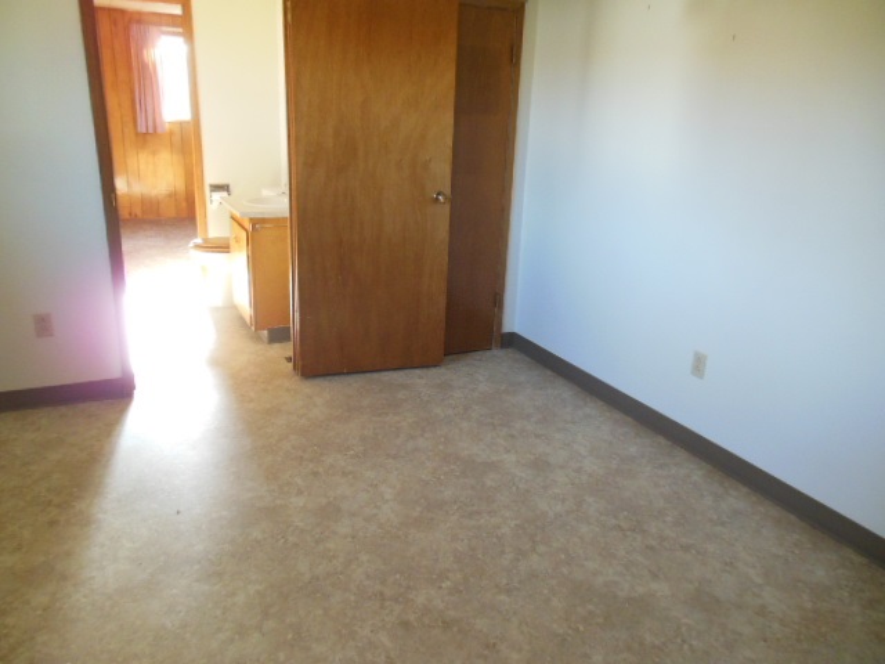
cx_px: 442
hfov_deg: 69.4
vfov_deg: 54.9
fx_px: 639
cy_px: 332
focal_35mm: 25
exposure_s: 1/40
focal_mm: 4.5
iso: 400
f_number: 3.2
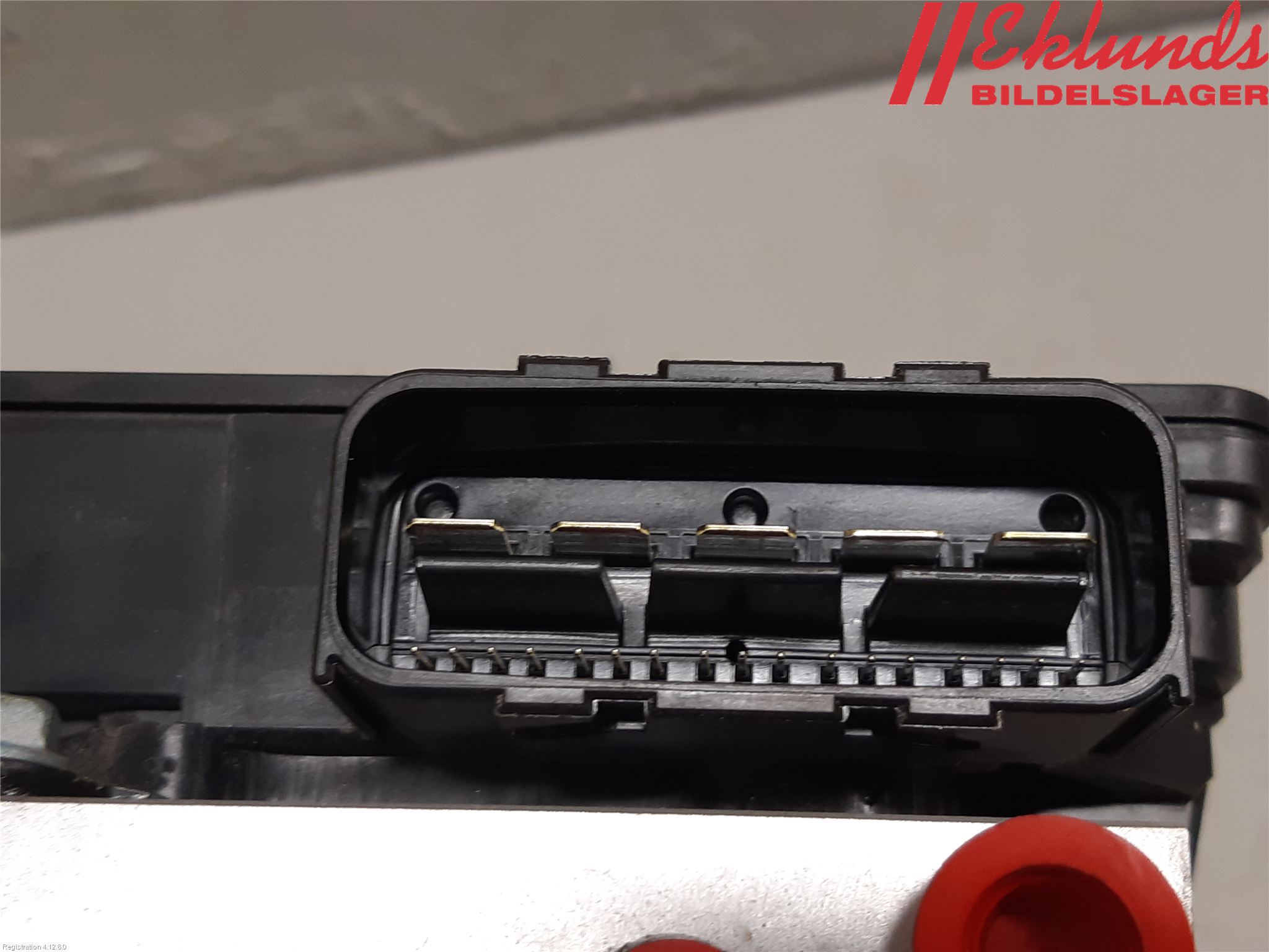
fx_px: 953
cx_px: 634
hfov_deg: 67.3
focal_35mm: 26
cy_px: 476
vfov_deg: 53.1
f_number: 1.7
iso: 100
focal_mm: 3.93
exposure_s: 1/50
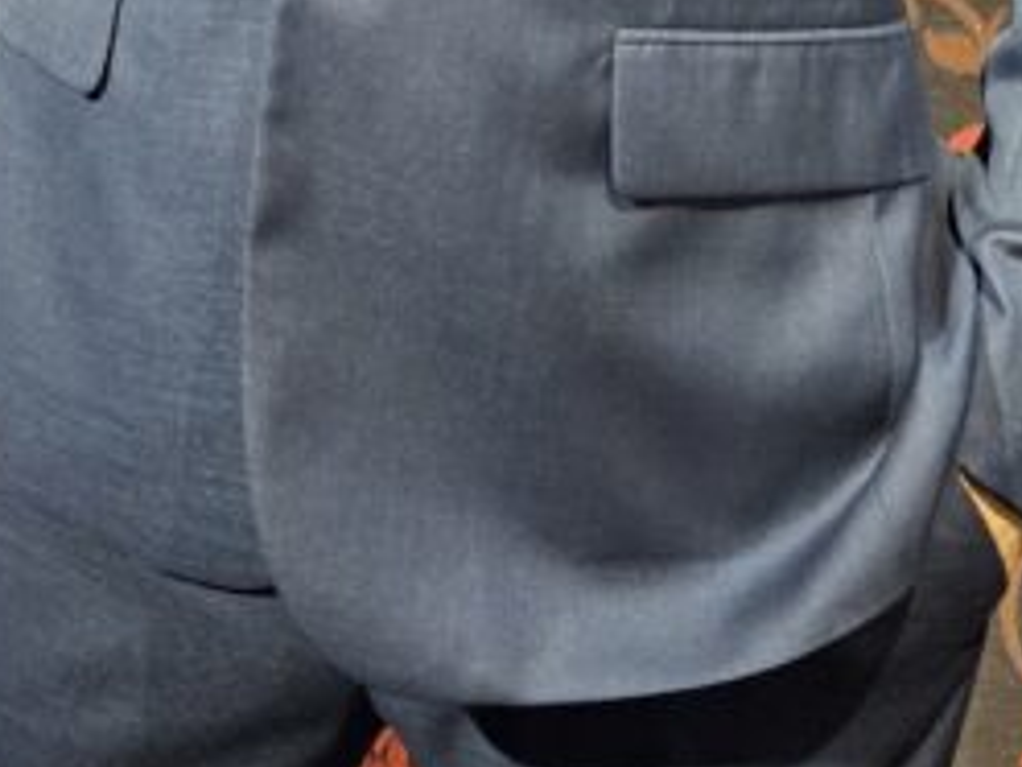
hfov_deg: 20.6
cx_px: 536
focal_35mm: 95
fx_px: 2805
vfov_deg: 13.4
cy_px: -767
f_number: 1.8
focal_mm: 5.4
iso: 640
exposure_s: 1/120
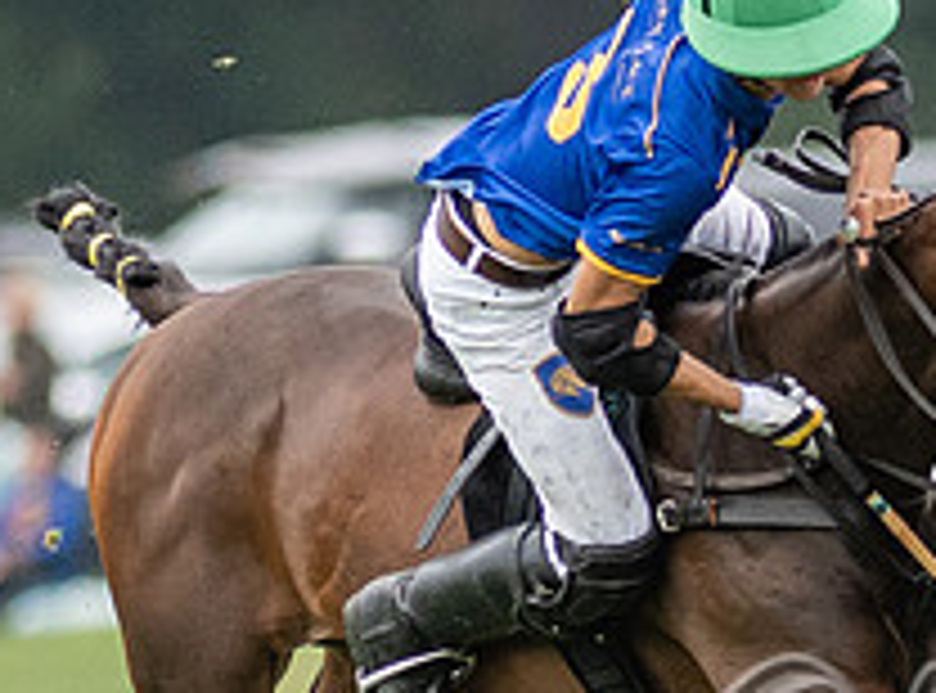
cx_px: 1427
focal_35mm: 2280
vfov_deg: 0.6
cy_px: 845
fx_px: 61367
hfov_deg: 0.9
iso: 500
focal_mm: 300
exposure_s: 1/4000
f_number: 2.8
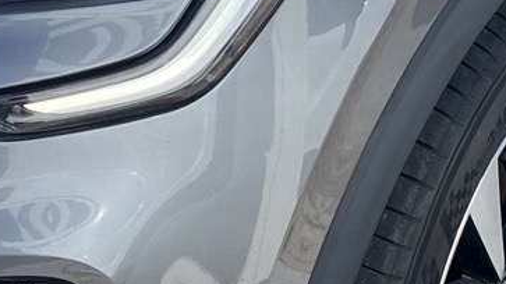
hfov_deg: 14.2
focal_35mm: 150
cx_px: 70
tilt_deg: -20.1
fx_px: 2012
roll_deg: -1.4
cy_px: 22
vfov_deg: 8.1
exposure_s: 1/2179
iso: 50
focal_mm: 5.1
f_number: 1.6
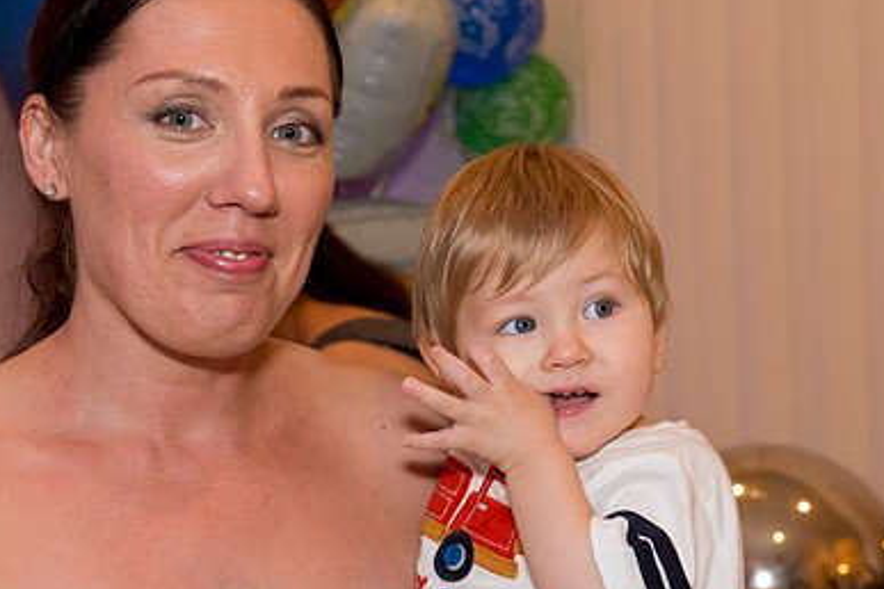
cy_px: 396
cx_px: 461
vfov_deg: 15.7
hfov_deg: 23.4
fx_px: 2136
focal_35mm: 87
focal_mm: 58
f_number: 7.1
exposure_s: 1/160
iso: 4000
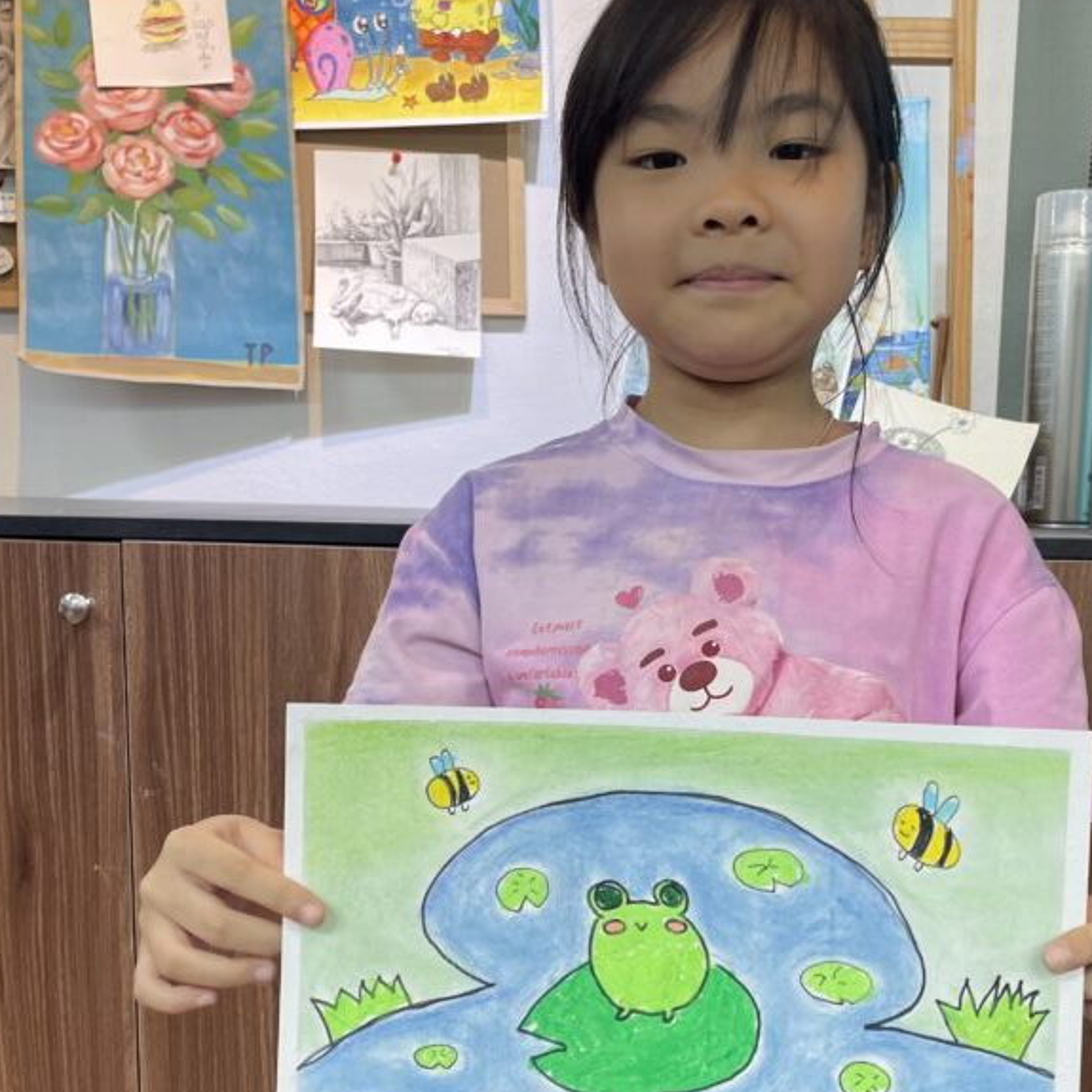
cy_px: 687
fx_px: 1428
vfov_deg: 41.5
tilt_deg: -7.3
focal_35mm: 40
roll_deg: +0.1
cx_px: 686
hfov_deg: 41.5
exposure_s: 1/100
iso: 80
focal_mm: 4.2
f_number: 1.6
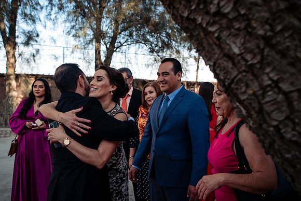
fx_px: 293
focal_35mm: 35
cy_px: 100
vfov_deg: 37.9
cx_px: 150
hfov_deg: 54.4
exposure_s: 1/160
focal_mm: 35
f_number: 4.5
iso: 160
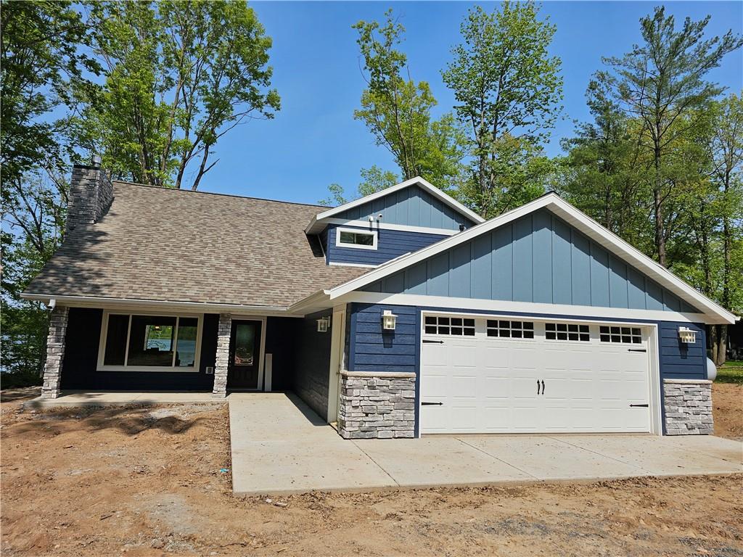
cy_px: 278
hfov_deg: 73.9
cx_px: 372
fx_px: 494
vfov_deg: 58.9
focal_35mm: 23
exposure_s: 1/1163
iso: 10
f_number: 1.7
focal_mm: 6.3
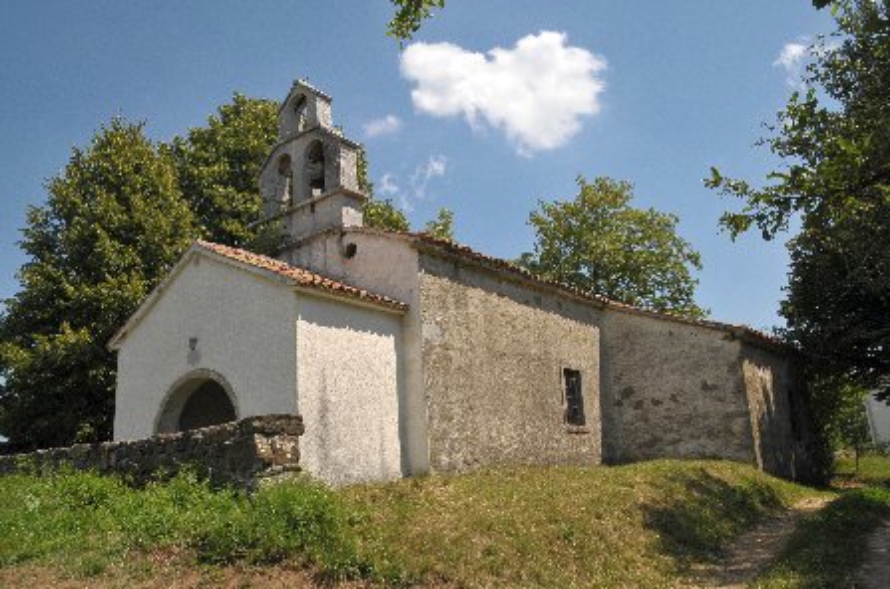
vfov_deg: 45.5
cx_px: 445
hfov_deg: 64.7
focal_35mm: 28
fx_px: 703
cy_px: 294
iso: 500
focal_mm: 19
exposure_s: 1/640
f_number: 13
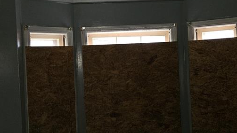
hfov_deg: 40.6
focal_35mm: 51
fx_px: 321
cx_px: 112
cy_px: 68
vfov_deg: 23.5
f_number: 1.8
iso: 80
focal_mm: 5.4
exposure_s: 1/39.3
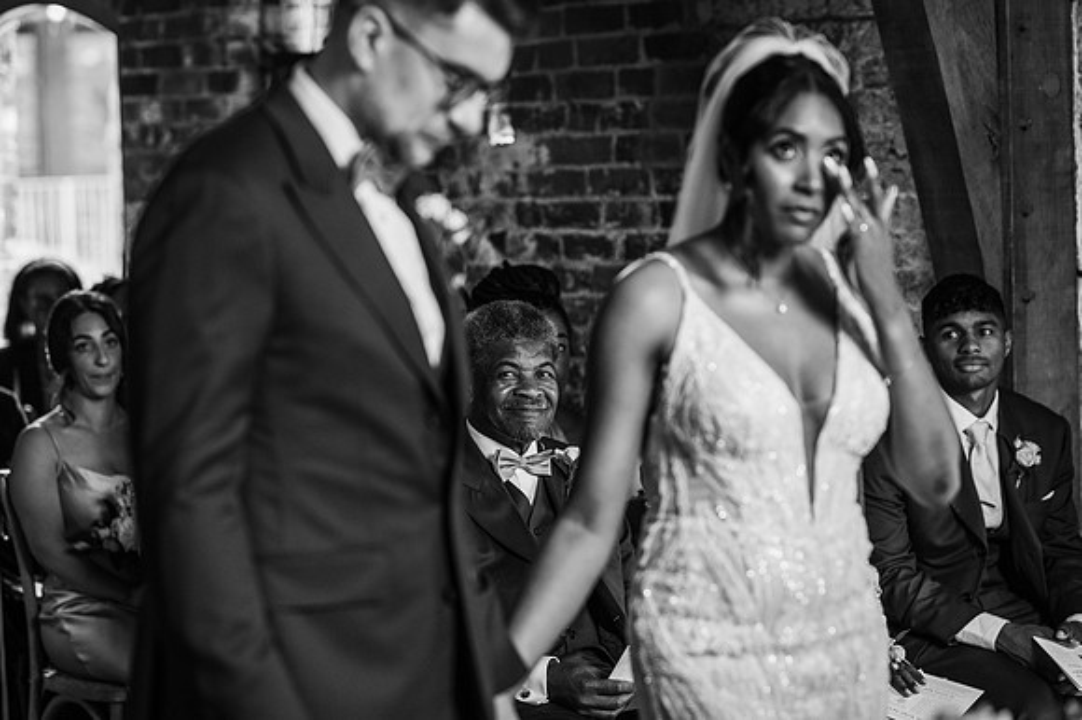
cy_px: 303
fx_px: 2959
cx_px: 530
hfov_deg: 20.7
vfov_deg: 13.9
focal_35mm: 99
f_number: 2.5
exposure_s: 1/200
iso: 500
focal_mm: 85
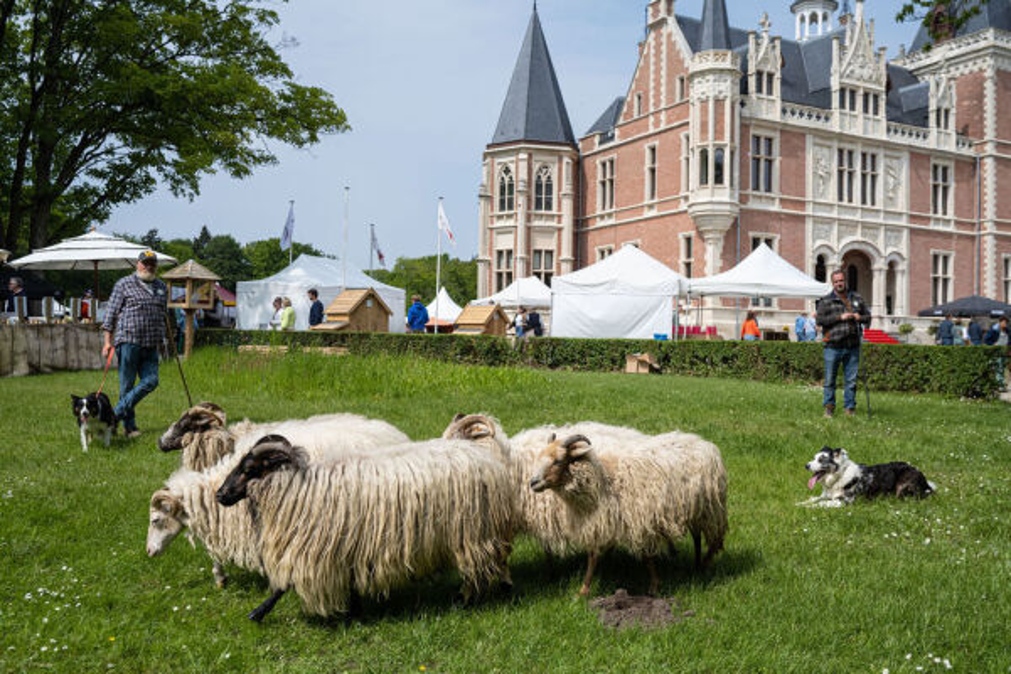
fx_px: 983
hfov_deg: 54.4
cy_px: 337
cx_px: 506
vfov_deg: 37.9
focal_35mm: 35
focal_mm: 35
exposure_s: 1/1000
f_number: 6.3
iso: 125
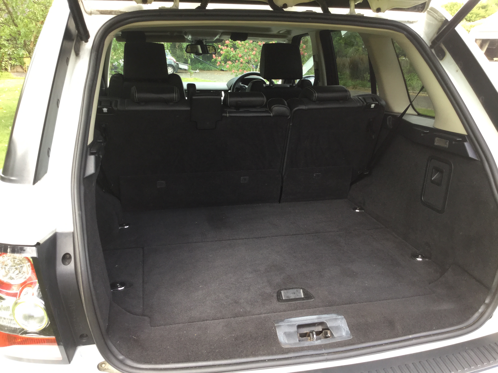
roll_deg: -1.8
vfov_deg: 45.4
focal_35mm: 31
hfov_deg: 58.4
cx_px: 249
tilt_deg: -19.4
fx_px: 446
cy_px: 186
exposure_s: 1/100
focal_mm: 3.3
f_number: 2.4
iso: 40
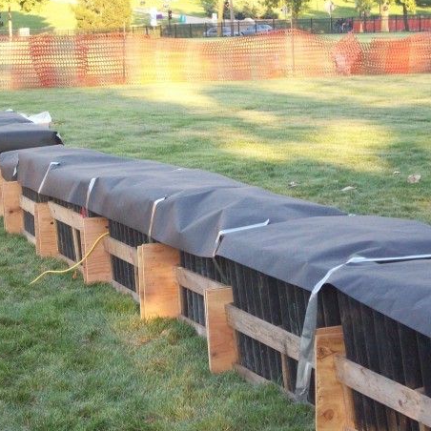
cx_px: 207
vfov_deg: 14.9
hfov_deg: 14.9
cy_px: 221
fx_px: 1648
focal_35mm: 117
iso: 200
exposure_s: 1/114
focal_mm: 15.3
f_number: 4.7
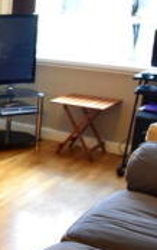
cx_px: -86
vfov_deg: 29.7
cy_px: 110
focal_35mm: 69
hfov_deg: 16.9
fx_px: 472
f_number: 7.1
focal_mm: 12
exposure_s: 1/60
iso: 1600
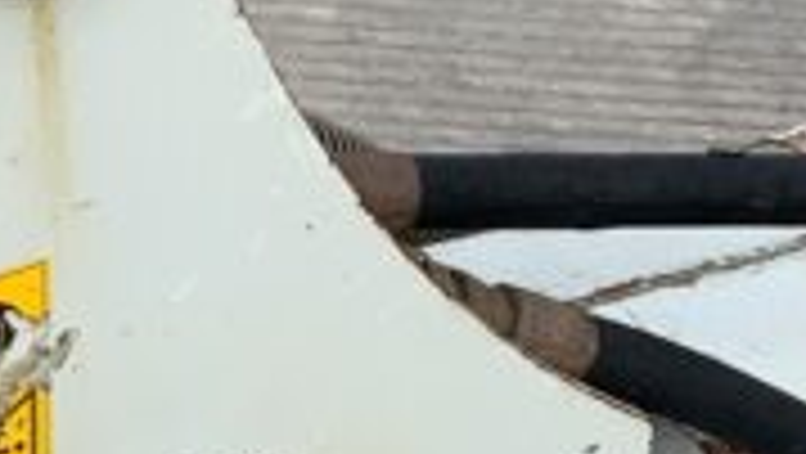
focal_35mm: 181
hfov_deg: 11.9
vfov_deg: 6.7
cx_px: 414
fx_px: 3871
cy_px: 481
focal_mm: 3
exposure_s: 1/944
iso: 16
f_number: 1.8
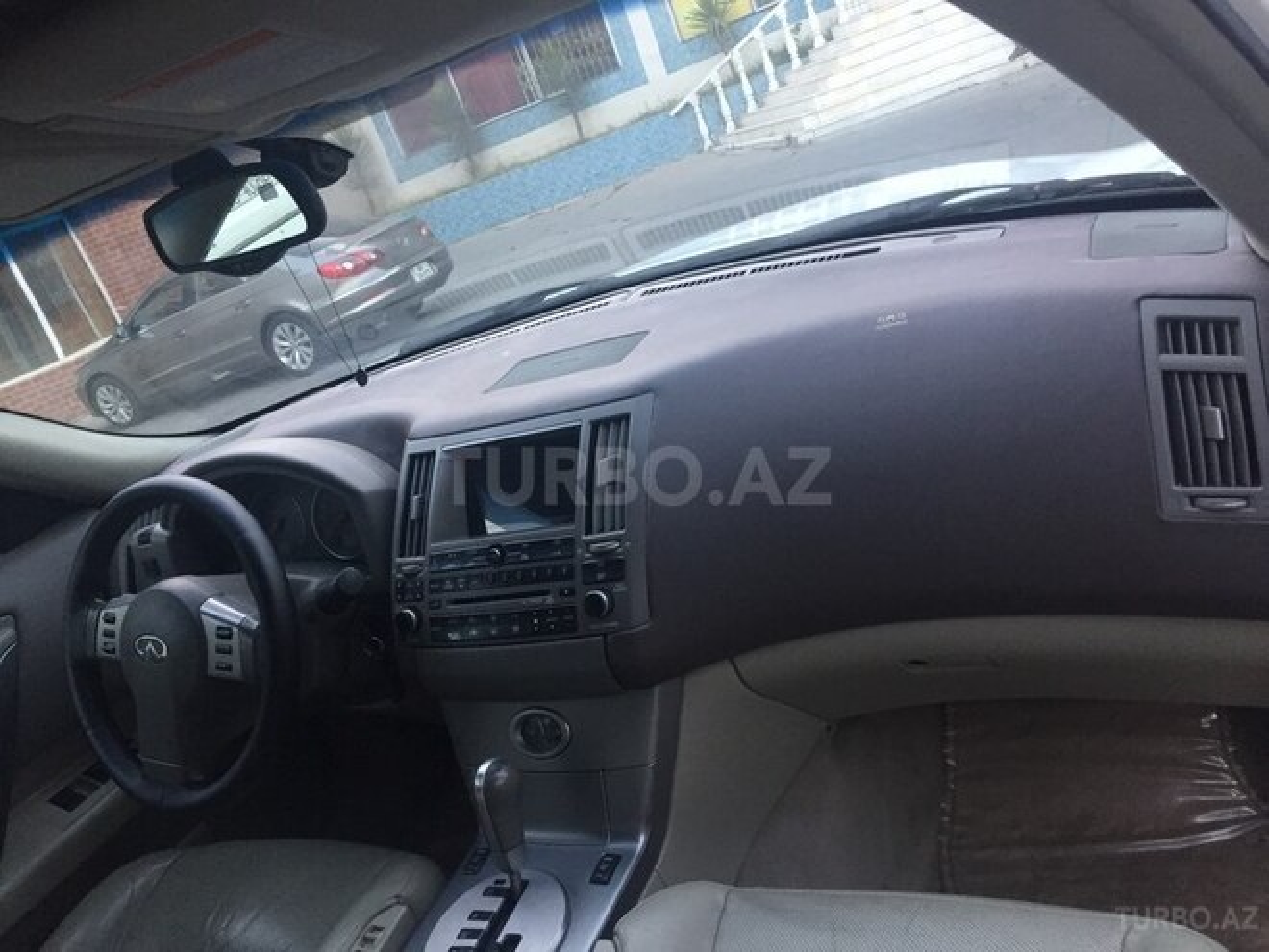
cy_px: 476
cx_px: 634
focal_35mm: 29
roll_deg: +20.7
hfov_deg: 61.7
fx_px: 1063
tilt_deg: -18.9
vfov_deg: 48.2
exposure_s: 1/33
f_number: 2.2
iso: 160
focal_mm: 4.15
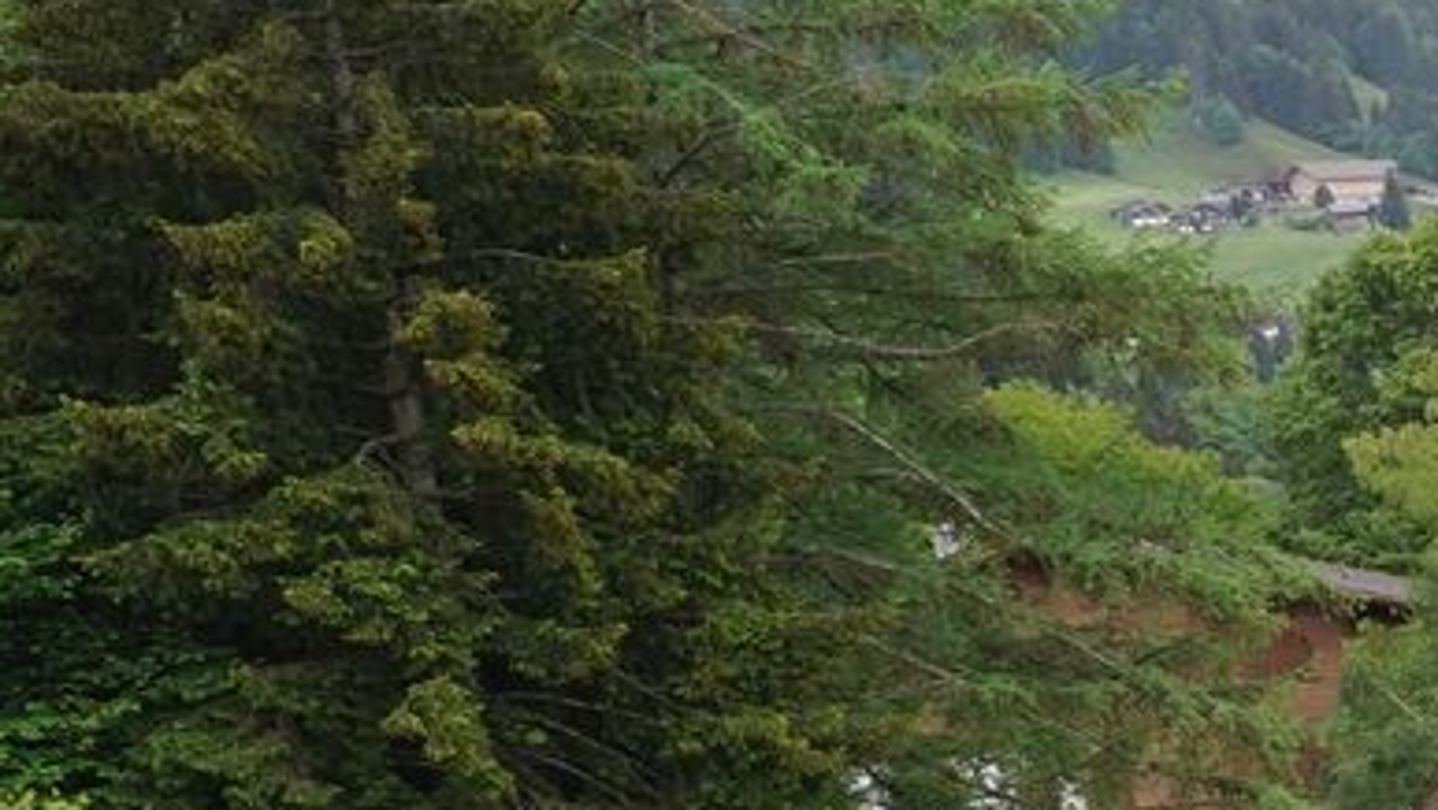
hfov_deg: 12.4
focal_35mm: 130
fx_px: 4959
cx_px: 3627
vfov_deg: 9.0
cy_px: 1323
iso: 400
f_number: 11
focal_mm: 24
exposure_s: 1/100
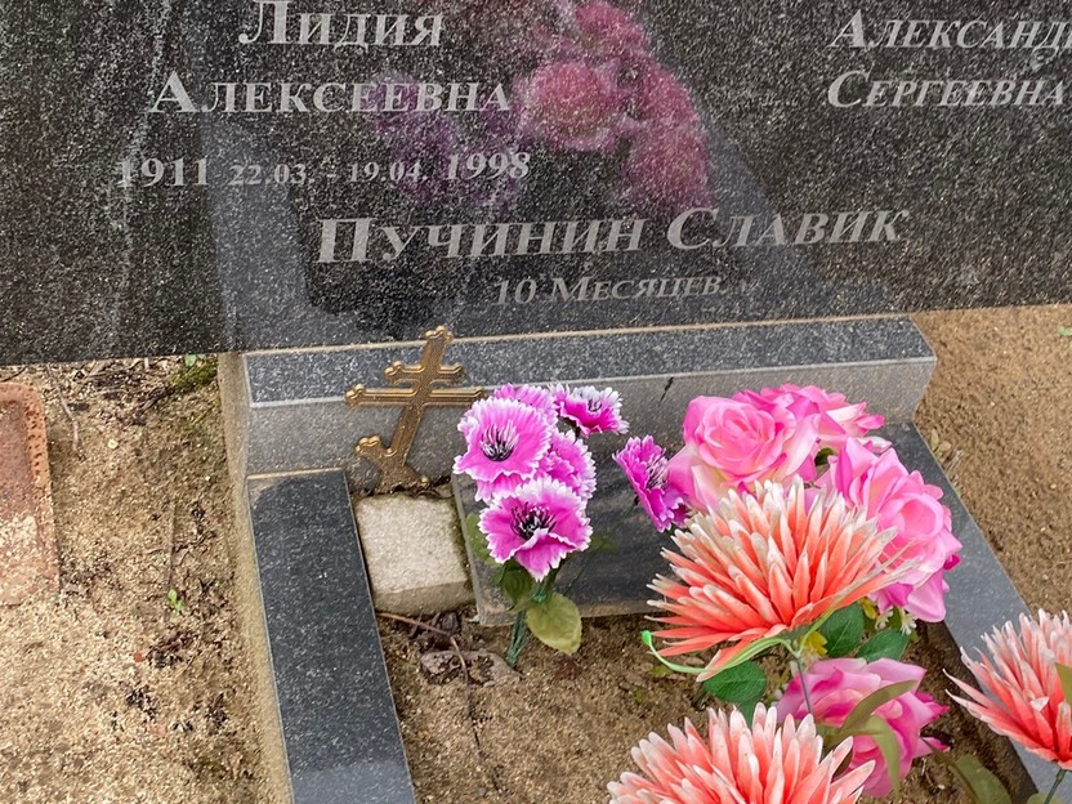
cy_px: 211
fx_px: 1394
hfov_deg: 42.1
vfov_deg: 31.7
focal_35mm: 45
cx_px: 559
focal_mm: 4.25
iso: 64
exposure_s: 1/122
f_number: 1.8
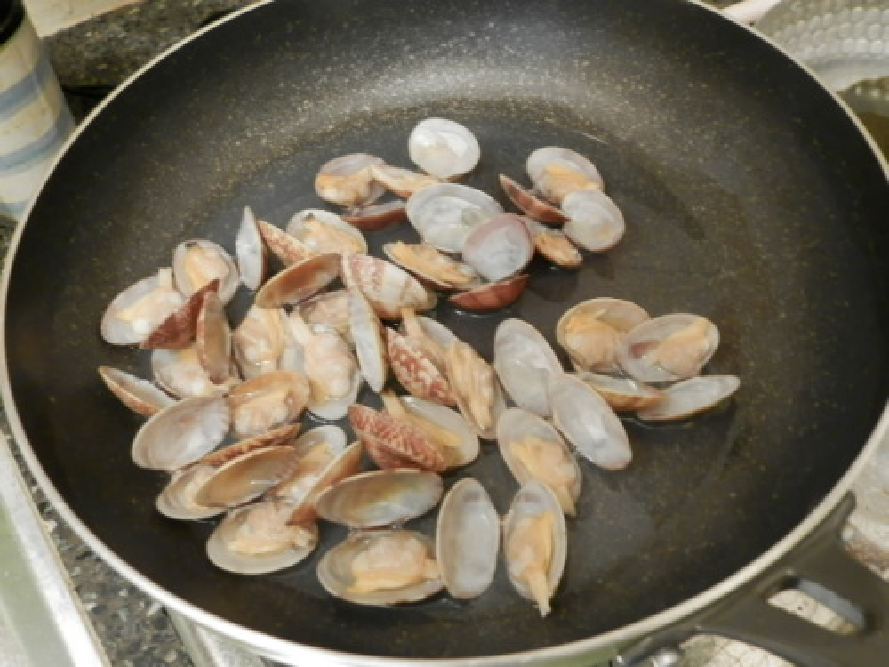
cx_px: 444
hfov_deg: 58.4
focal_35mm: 31
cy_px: 334
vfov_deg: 45.4
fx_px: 796
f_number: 3.2
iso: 400
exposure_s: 1/5
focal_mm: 5.5
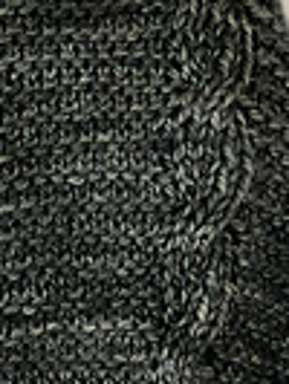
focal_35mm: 250
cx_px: -78
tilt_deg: -11.6
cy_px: 554
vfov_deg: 7.8
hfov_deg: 5.9
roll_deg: +1.9
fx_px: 2778
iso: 64
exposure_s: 1/50
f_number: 2.4
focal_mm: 6
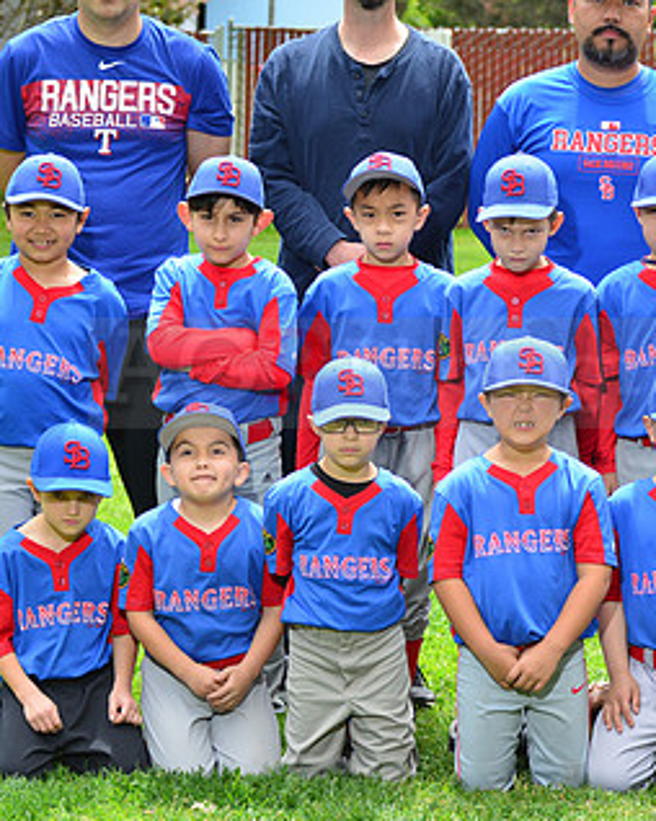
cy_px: 352
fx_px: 3328
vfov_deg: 14.1
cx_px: 522
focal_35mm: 137
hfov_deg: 11.2
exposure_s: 1/200
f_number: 8
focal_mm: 80
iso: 200
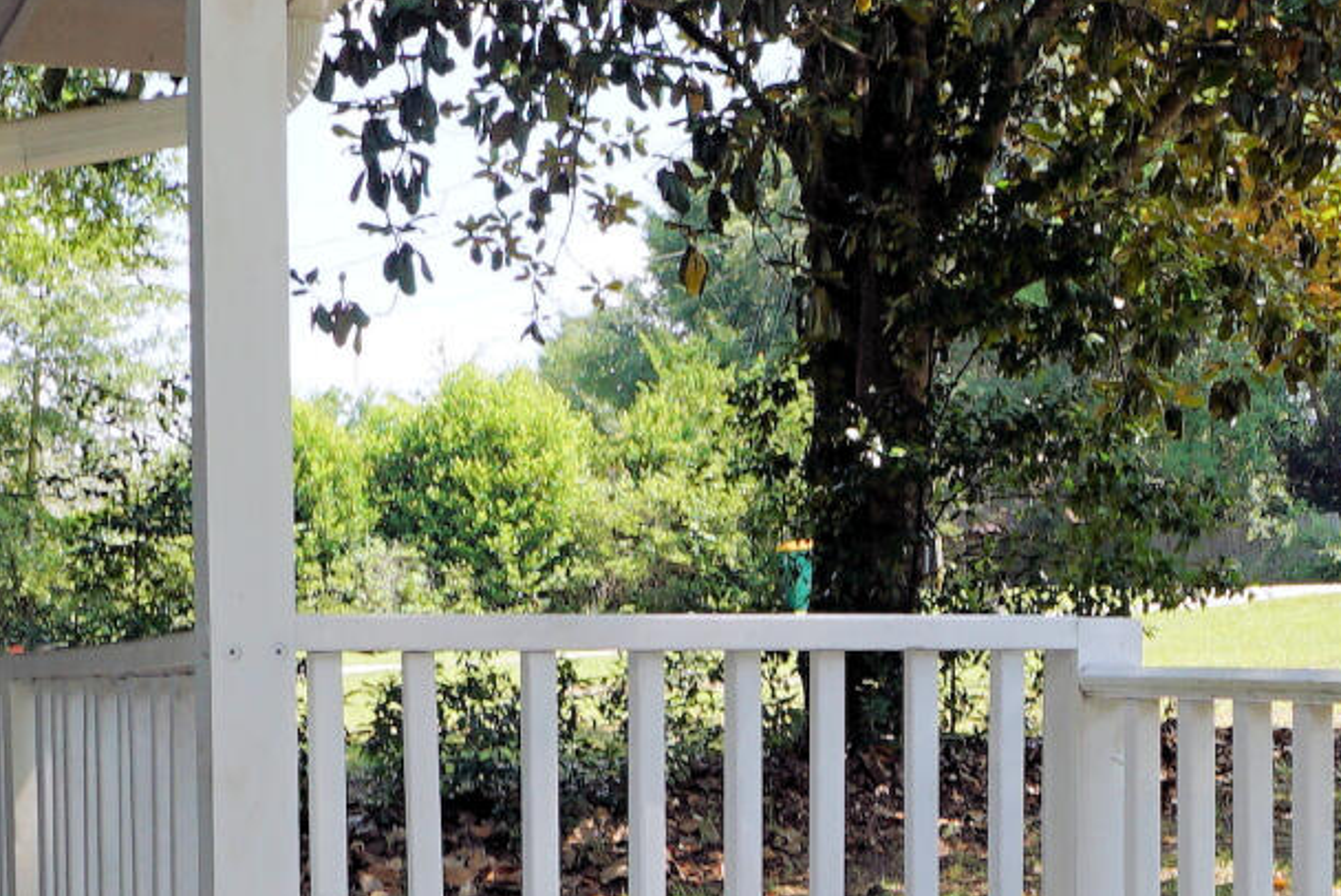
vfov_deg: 18.3
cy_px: 732
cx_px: 871
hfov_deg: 27.2
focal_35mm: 74
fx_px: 2758
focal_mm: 10
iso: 100
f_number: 5.6
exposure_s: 1/125
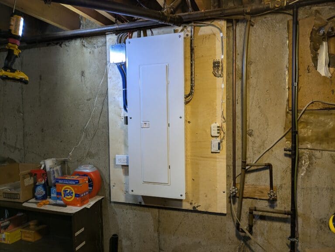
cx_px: 168
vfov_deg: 54.9
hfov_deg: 69.4
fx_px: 242
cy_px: 126
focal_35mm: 25
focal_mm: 5.43
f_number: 1.89
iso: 94
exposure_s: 1/60
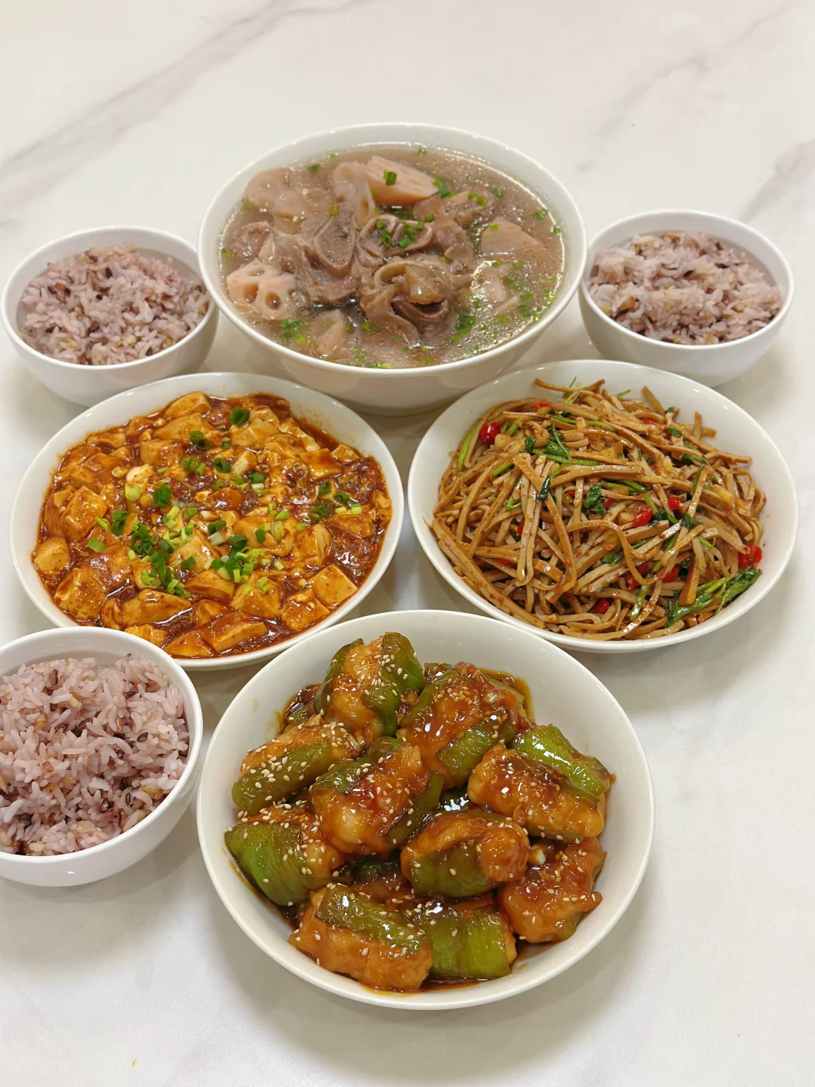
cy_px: 544
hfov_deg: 30.3
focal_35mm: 48
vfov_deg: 39.7
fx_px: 1507
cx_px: 408
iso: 125
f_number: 1.78
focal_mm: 6.86
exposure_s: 1/100
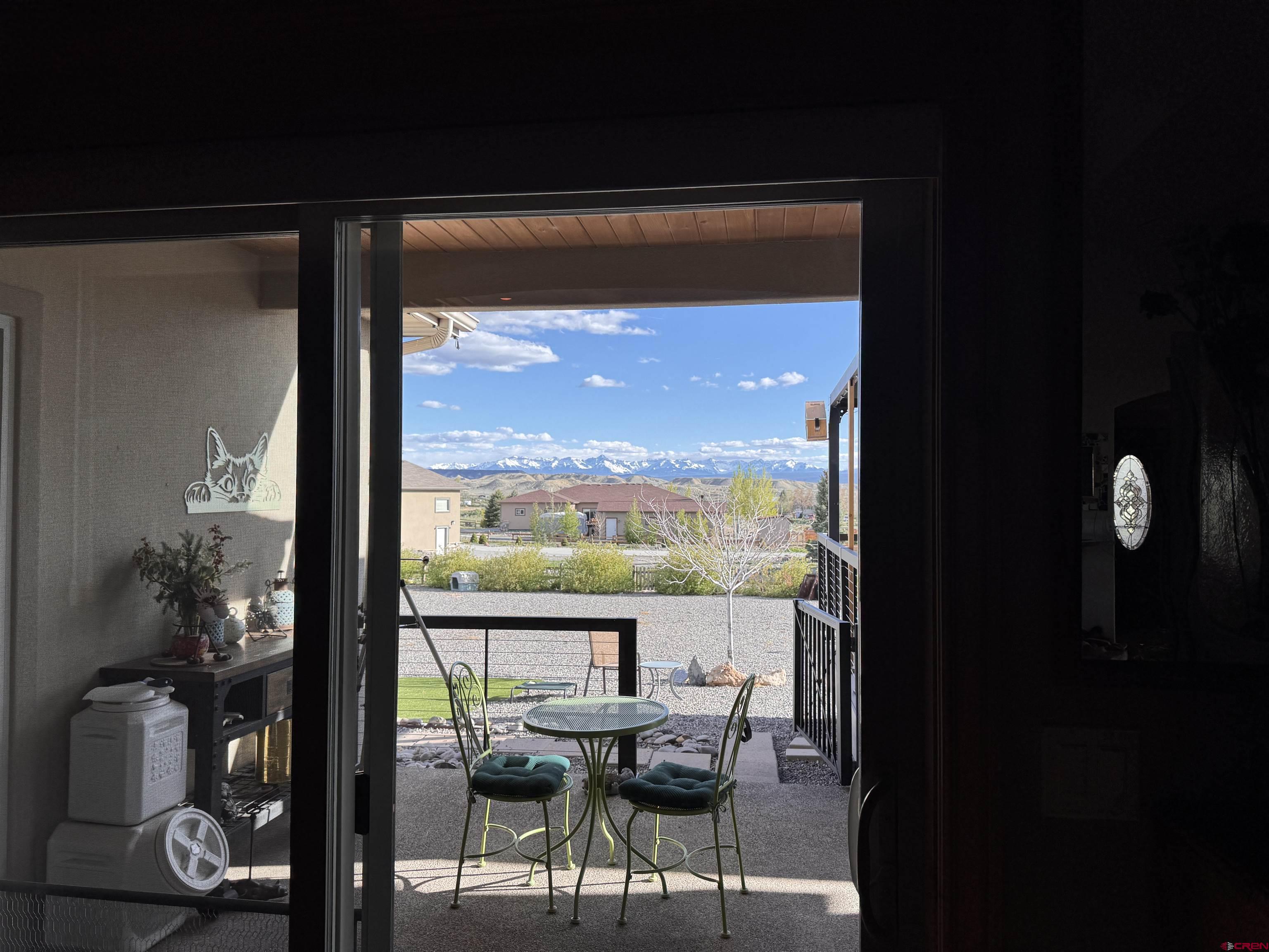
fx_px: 880
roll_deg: +0.1
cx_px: 634
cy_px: 476
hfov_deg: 71.6
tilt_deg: +0.4
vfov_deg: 56.8
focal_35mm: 24
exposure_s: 1/952
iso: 80
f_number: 1.78
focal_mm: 6.76
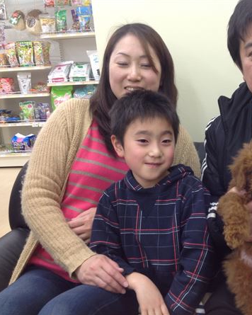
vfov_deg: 40.3
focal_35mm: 46
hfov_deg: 32.0
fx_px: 429
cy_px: 157
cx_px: 198
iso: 50
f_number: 2.4
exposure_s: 1/17
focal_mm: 4.28
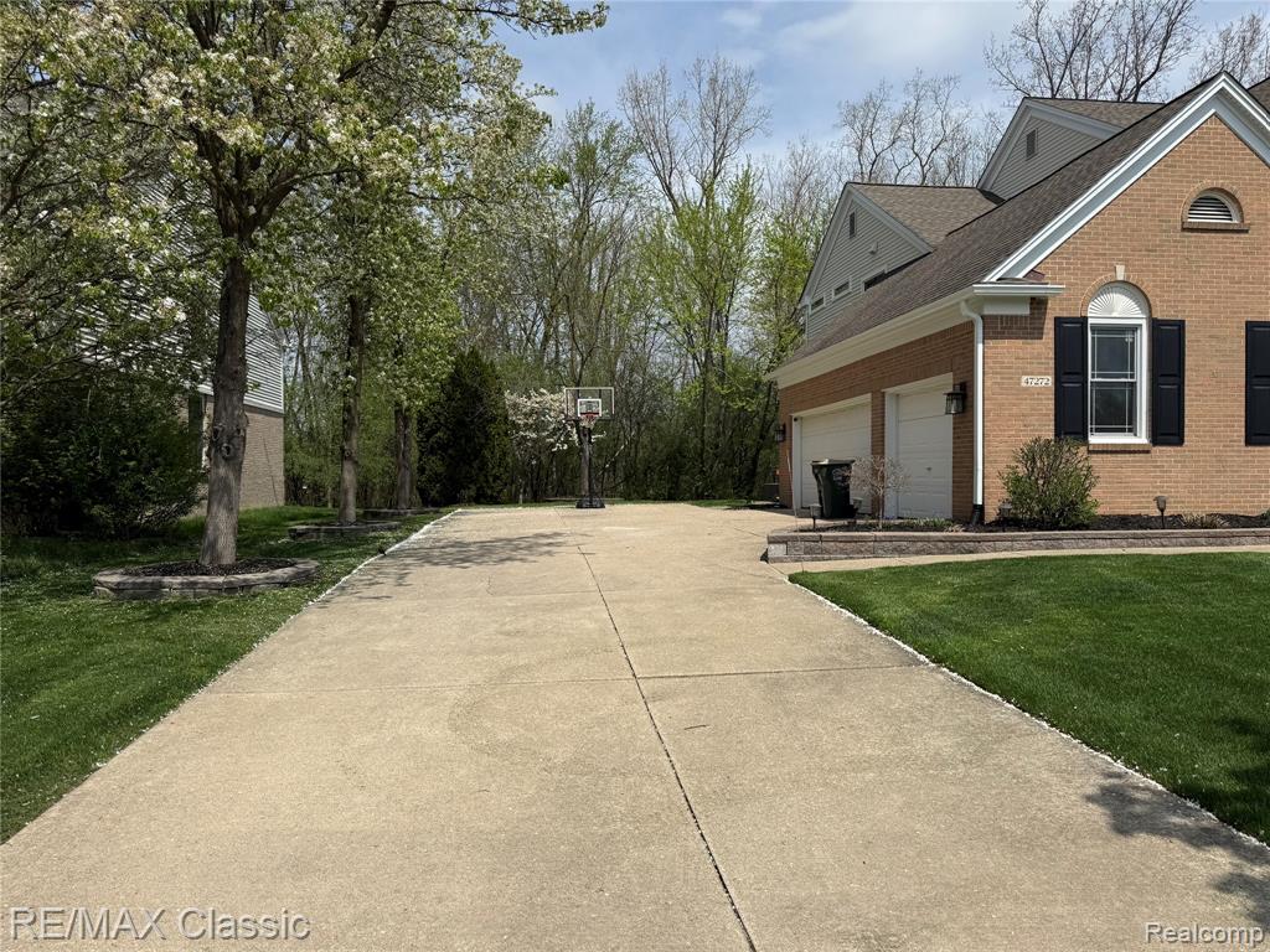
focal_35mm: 24
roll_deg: +1.5
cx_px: 635
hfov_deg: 71.6
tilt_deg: +0.0
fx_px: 881
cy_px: 476
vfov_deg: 56.8
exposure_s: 1/7353
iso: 80
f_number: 1.78
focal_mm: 6.76
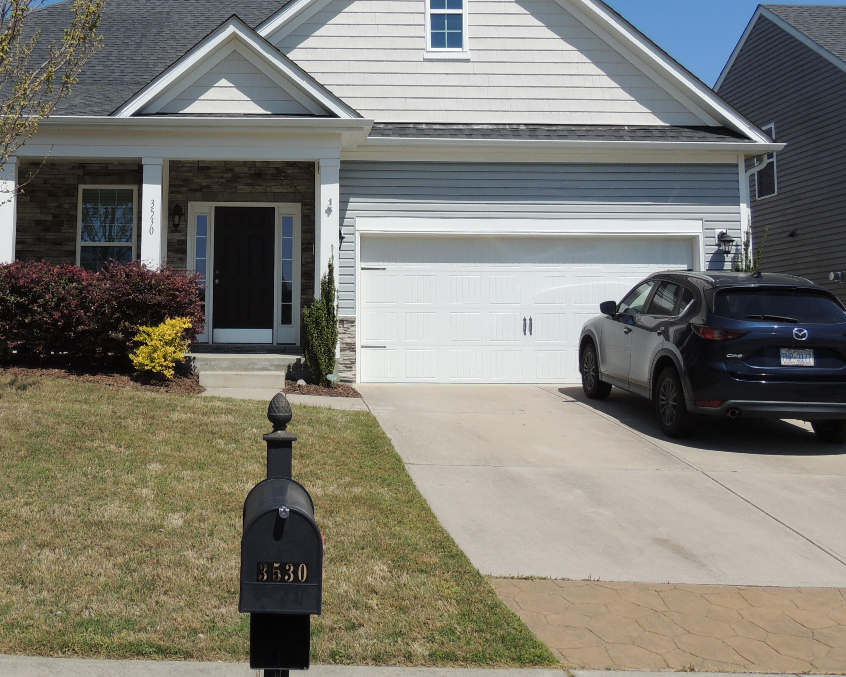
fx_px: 1077
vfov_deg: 34.5
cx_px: 262
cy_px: 218
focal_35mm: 43
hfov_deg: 42.2
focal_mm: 5.3
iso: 100
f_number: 3.9
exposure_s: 1/1250
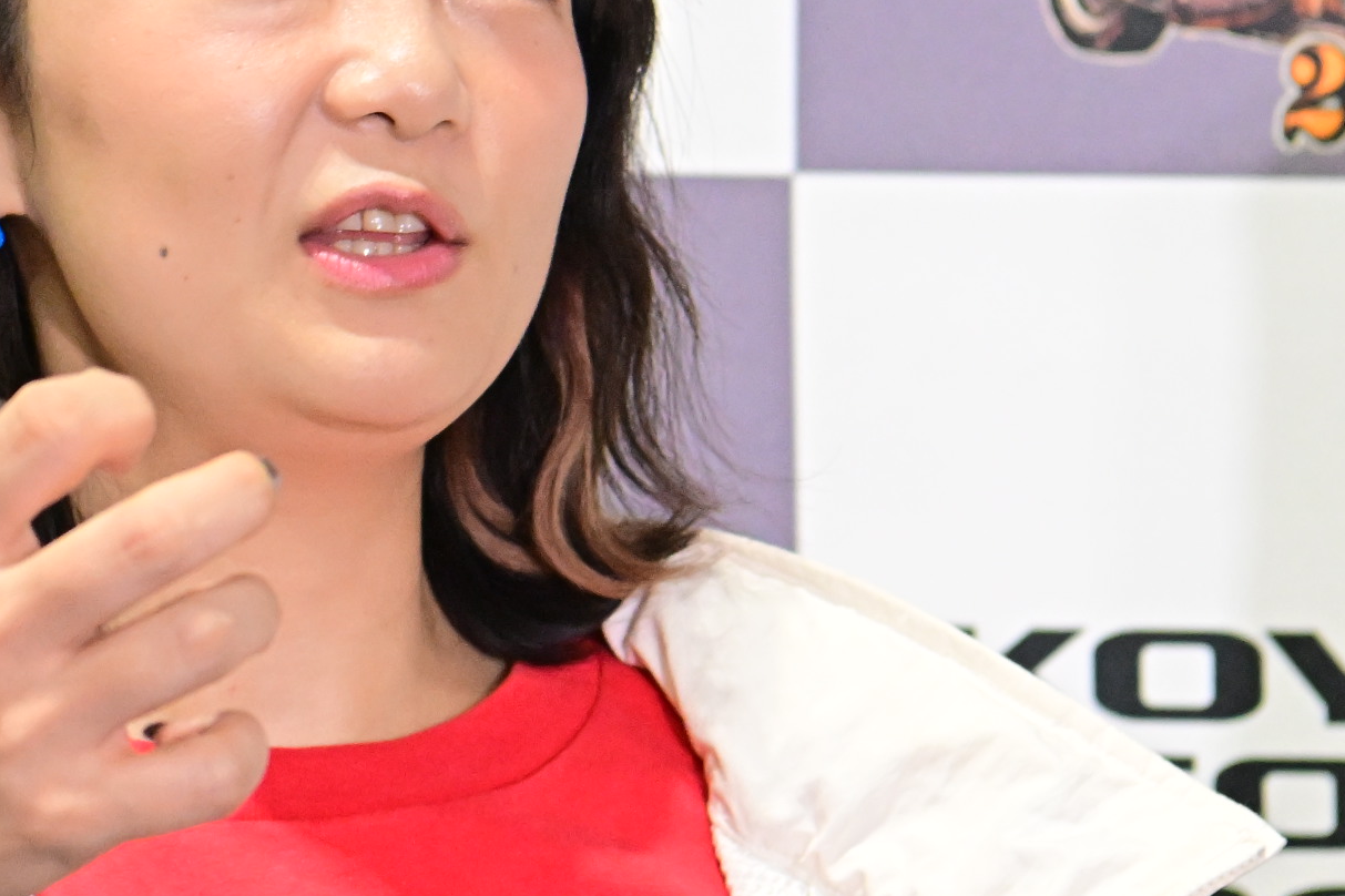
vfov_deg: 6.4
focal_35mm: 215
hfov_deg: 9.6
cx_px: 371
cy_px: 246
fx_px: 8030
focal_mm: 65
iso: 4000
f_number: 4.5
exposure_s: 1/160
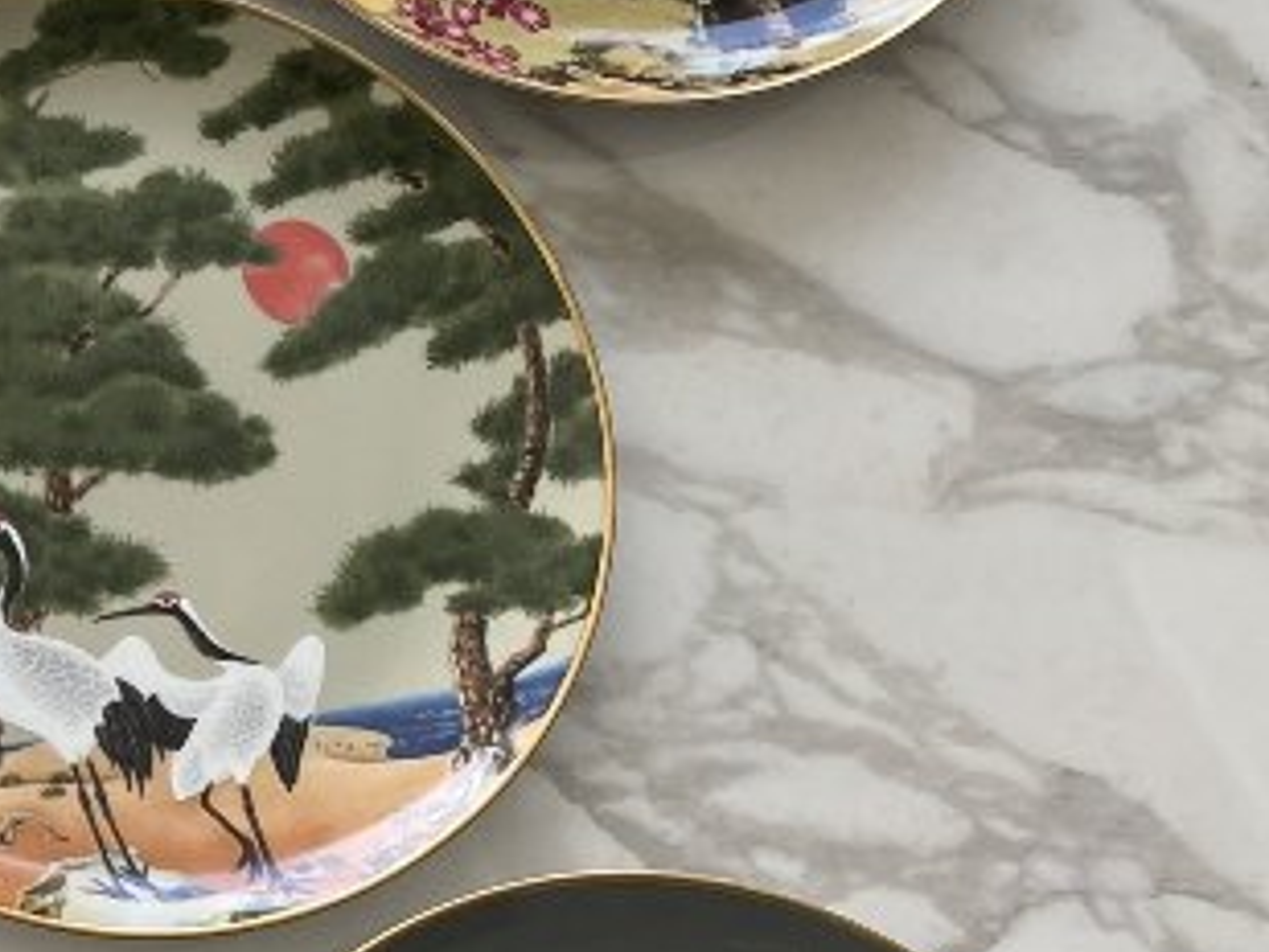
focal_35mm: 101
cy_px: 488
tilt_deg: -77.7
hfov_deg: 16.2
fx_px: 3704
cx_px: -1051
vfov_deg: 14.7
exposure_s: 1/122
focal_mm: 4.25
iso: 40
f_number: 1.8
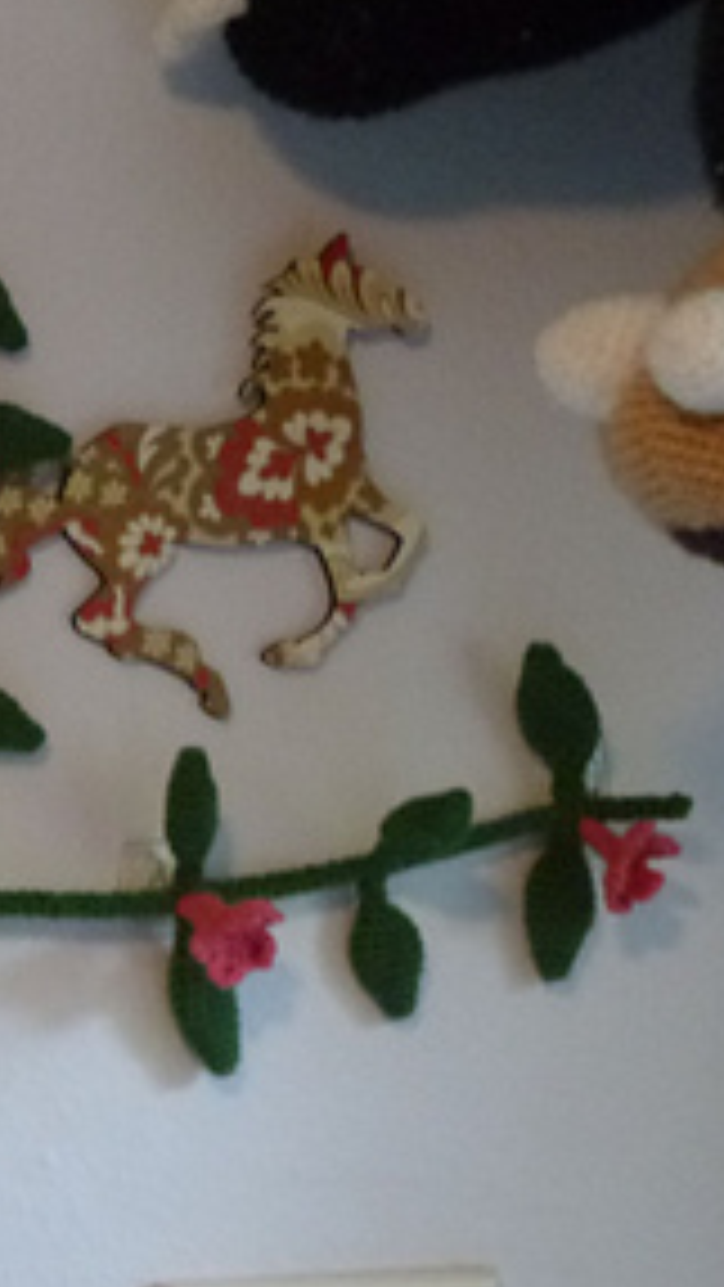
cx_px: -670
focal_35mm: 190
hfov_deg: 6.2
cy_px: 616
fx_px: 6481
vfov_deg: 11.3
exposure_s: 1/4
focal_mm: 14
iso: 500
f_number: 5.6
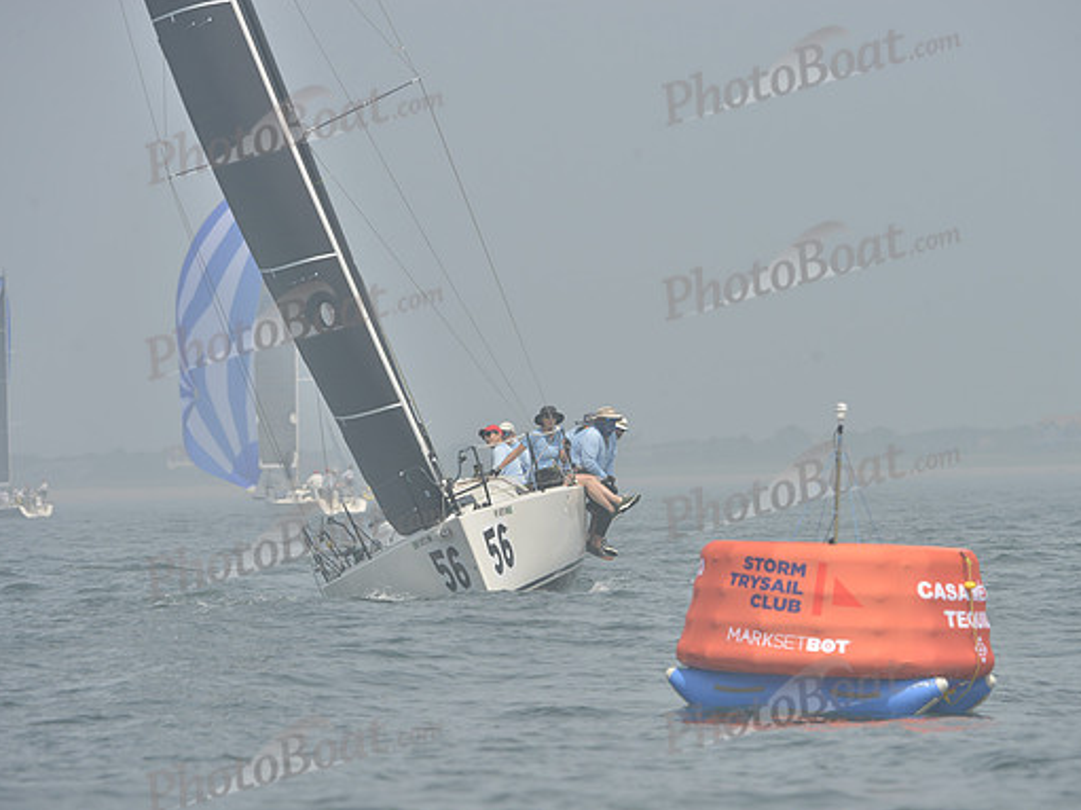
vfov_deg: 6.2
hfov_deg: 8.3
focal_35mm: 240
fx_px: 7493
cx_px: 554
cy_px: 405
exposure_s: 1/1000
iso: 280
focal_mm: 220
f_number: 8
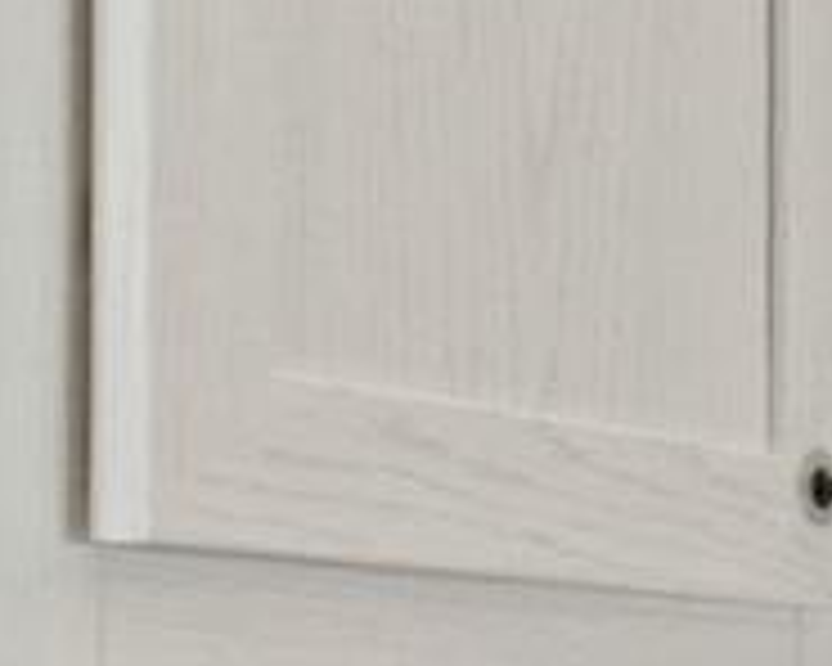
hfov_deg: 8.5
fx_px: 3892
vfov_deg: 9.6
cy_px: 837
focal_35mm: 158
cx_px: 3004
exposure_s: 1/1.67
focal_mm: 13
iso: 320
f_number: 8
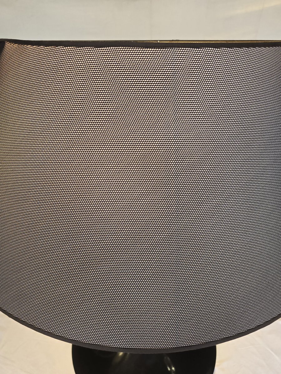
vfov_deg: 73.9
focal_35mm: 23
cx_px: 140
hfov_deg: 58.9
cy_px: 187
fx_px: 249
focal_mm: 6.3
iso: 100
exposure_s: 1/101
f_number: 1.7
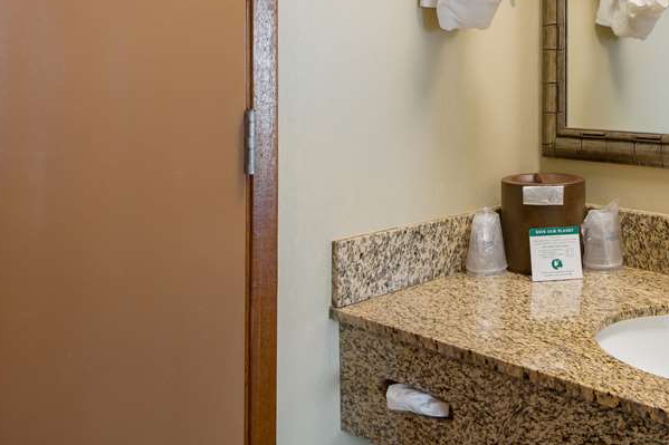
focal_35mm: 41
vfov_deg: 31.5
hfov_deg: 44.4
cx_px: 565
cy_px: 68
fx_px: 762
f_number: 7.1
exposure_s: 1/4
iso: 320
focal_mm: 24
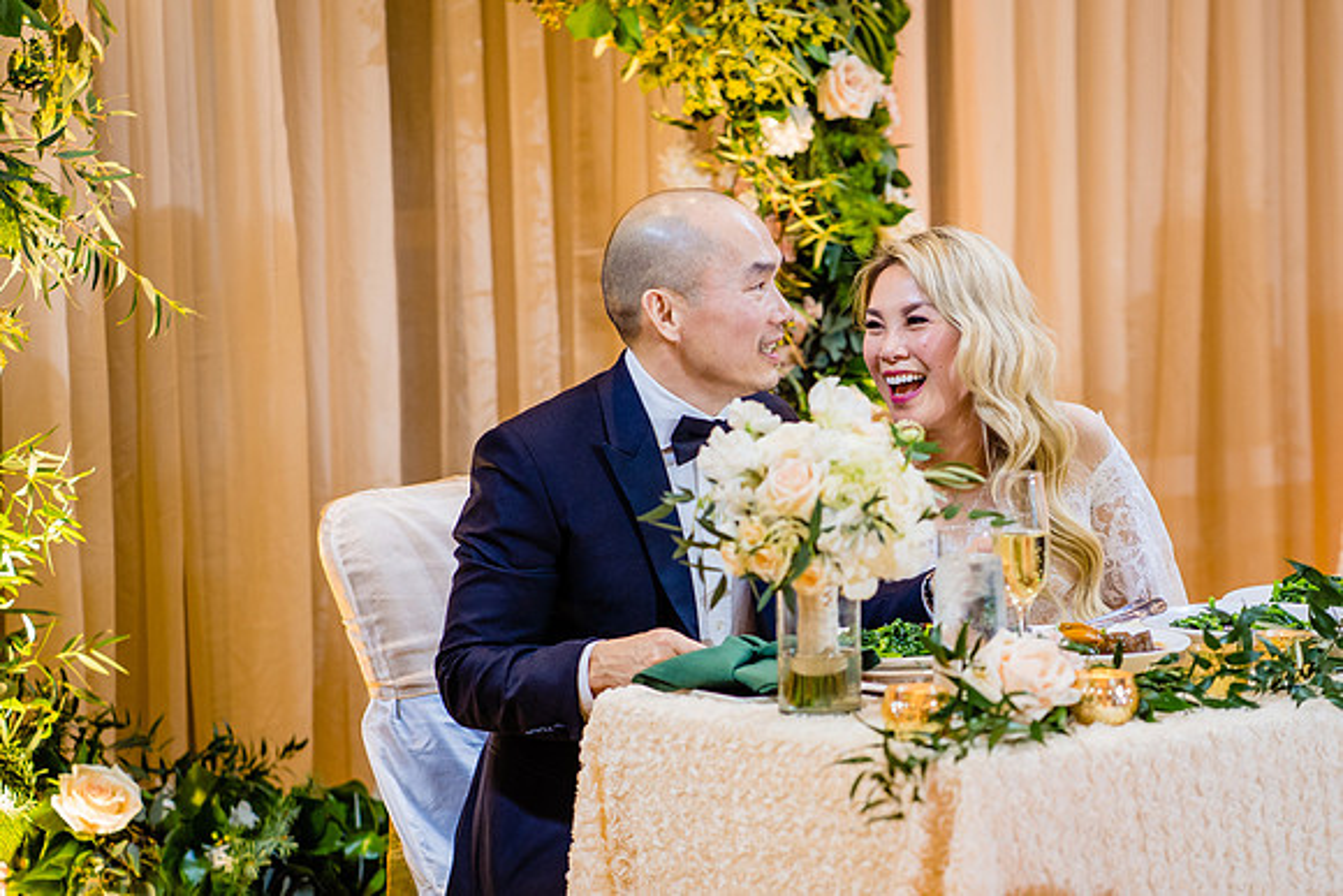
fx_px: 4063
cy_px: 459
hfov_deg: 18.8
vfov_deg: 12.6
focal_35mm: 109
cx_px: 789
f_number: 2.5
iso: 1250
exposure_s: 1/200
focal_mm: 85
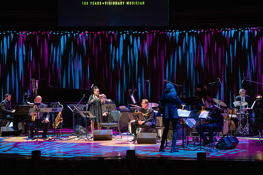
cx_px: 132
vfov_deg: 13.7
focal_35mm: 100
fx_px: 731
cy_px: 88
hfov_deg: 20.4
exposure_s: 1/320
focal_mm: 100
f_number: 8
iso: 5000
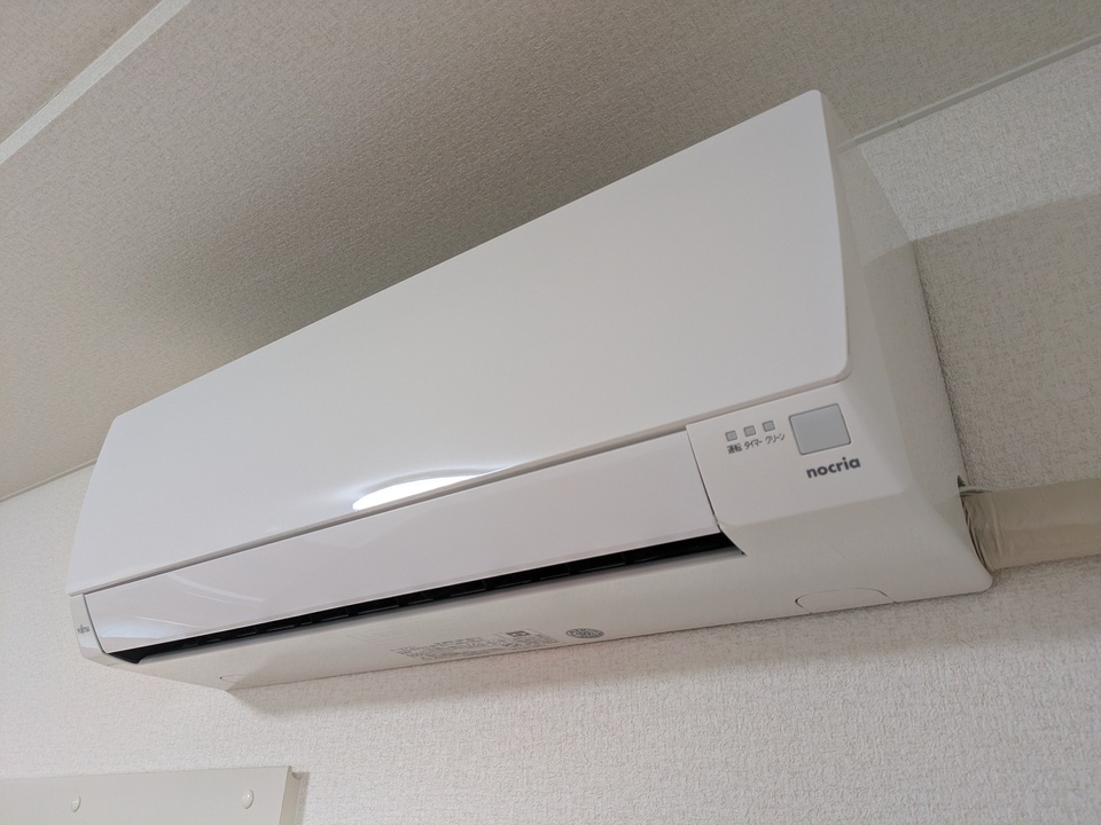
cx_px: 550
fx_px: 795
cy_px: 412
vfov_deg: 54.9
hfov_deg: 69.4
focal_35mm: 25
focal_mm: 5.43
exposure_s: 1/120
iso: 317
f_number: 1.89
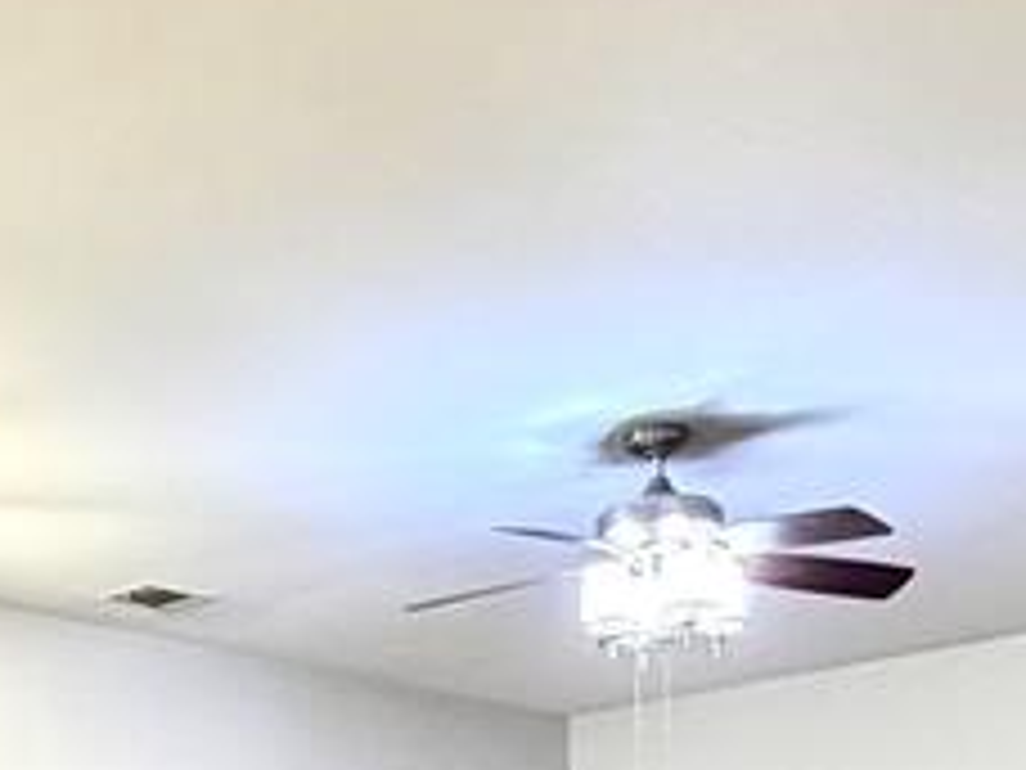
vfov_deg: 21.5
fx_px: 1867
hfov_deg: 29.8
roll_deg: +1.6
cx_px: 166
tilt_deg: +3.6
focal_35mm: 63
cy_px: 946
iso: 500
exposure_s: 1/60
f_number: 2.2
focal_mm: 2.22
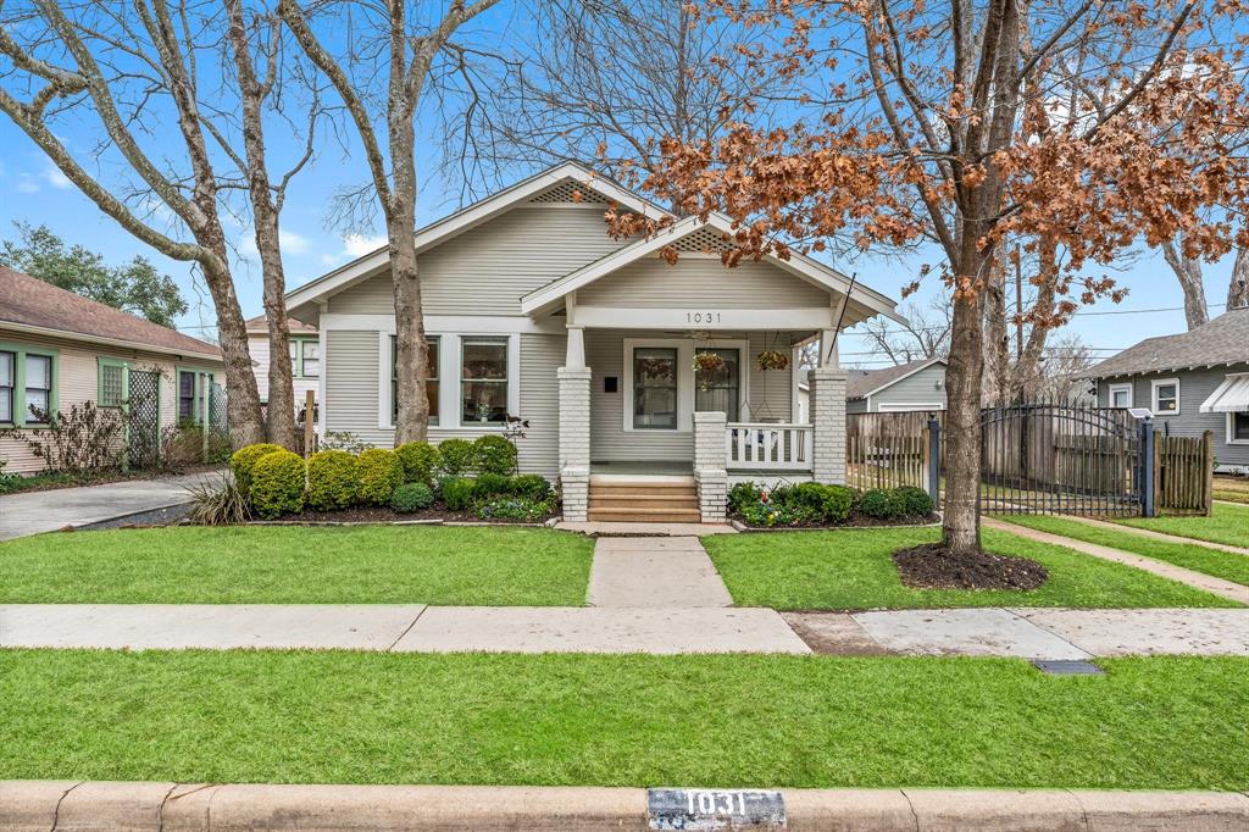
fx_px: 735
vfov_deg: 59.0
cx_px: 624
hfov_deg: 80.7
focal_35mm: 21
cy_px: 416
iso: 640
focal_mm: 21.2
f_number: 11
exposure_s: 1/320
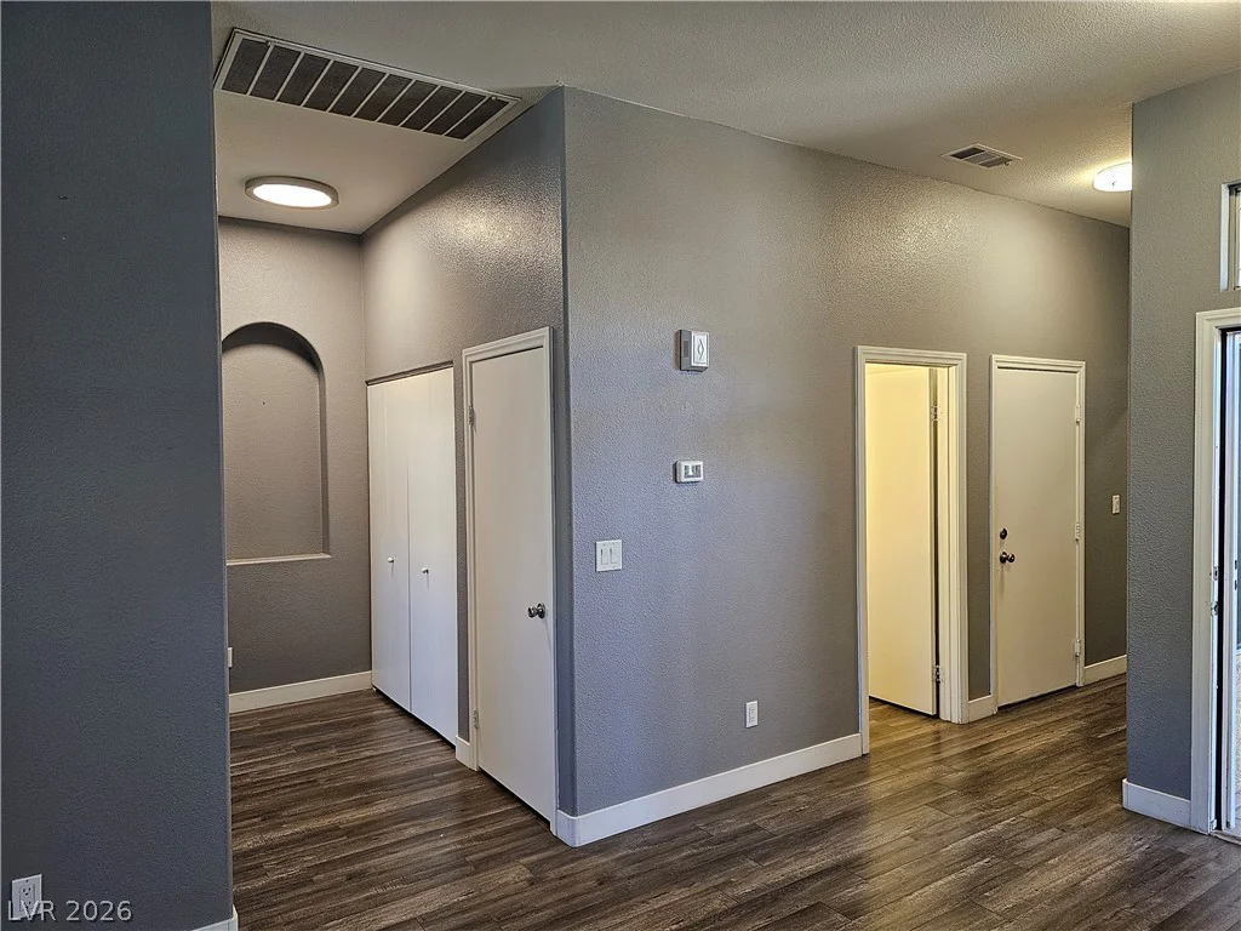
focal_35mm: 23
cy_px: 466
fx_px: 825
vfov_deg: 58.9
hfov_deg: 73.9
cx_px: 620
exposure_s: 1/120
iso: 320
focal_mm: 6.3
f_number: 1.7
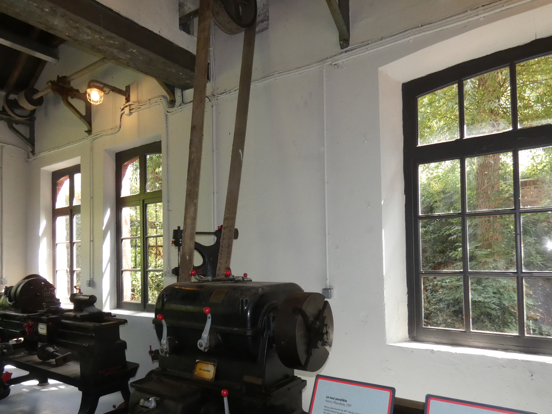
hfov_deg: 71.6
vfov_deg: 56.4
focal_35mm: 24
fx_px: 383
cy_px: 247
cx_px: 270
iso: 400
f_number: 2.8
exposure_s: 1/125
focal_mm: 3.6
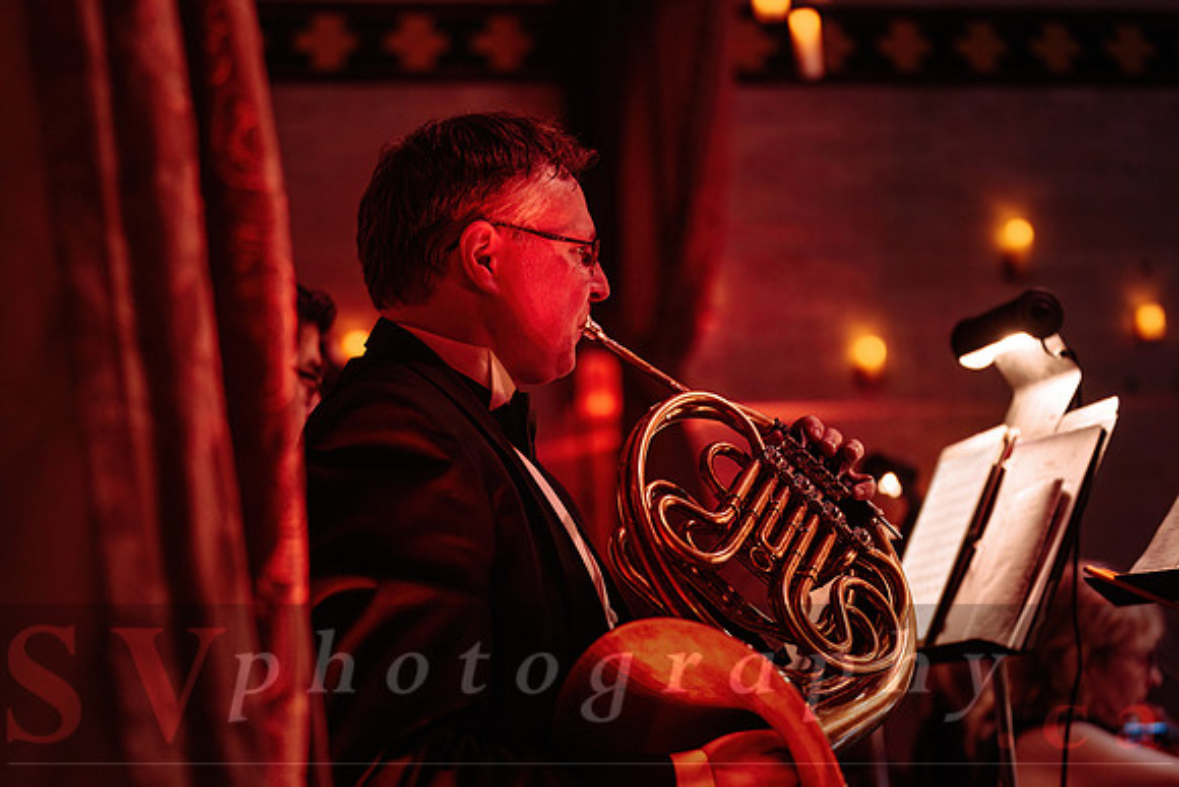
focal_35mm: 70
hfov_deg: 28.8
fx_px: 2293
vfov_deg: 19.5
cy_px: 394
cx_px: 590
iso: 1600
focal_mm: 70
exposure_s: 1/80
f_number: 2.8
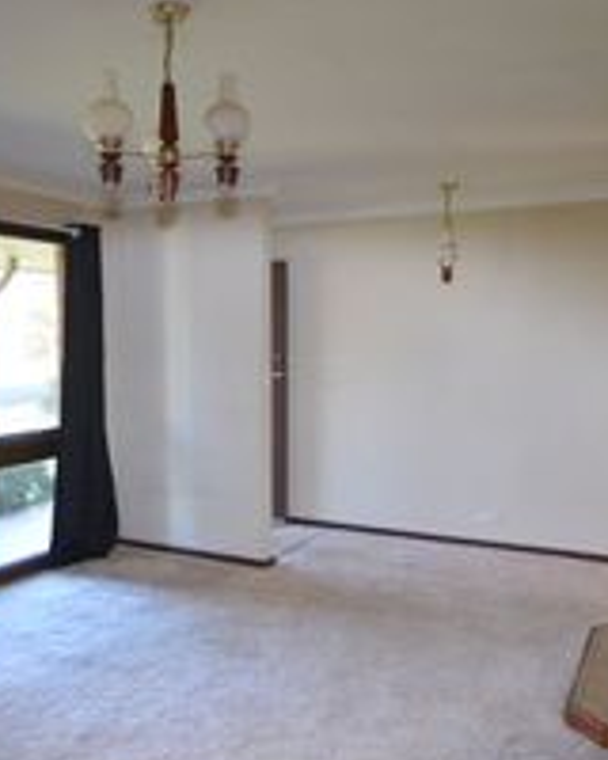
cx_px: 236
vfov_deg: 54.2
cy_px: 370
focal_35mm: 33
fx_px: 742
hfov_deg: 44.3
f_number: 4
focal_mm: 10
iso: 900
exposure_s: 1/60
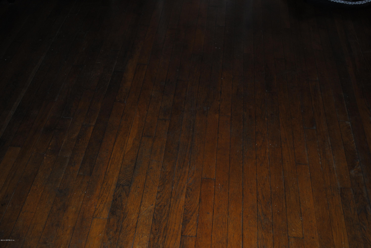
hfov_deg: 46.3
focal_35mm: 42
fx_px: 433
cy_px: 124
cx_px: 186
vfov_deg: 32.0
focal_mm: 28
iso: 200
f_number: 4.5
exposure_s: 1/60
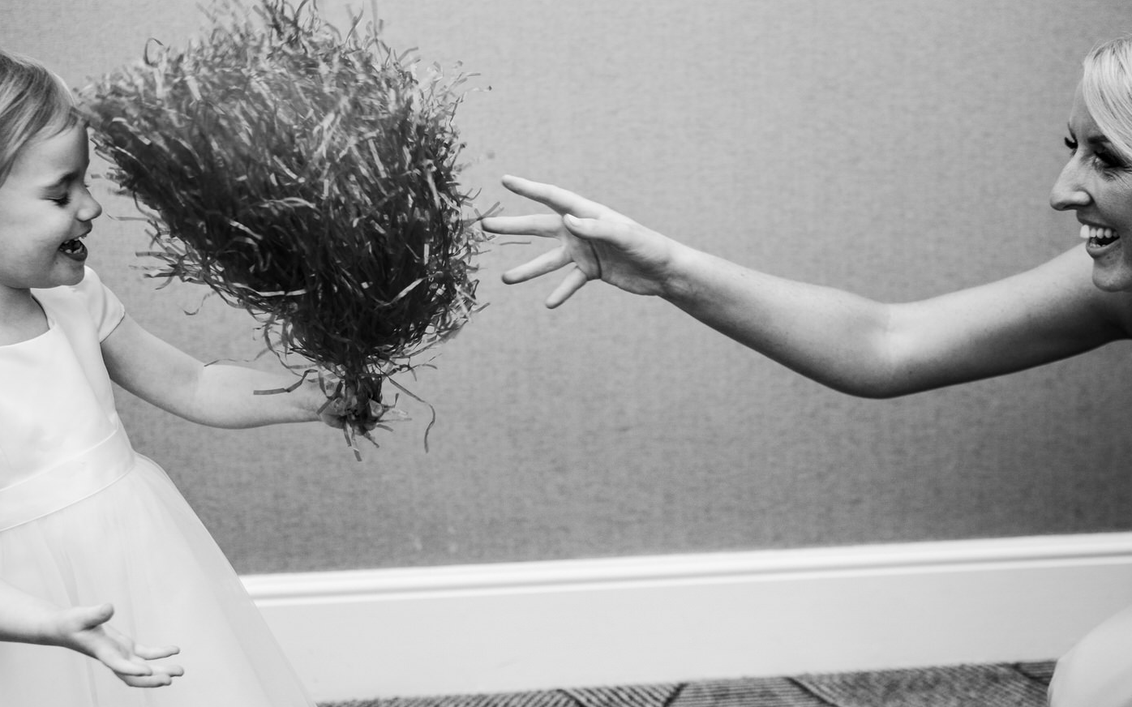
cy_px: 325
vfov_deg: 28.0
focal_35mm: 46
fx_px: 1419
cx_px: 608
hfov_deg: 43.5
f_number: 3.2
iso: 500
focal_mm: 35
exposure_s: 1/500
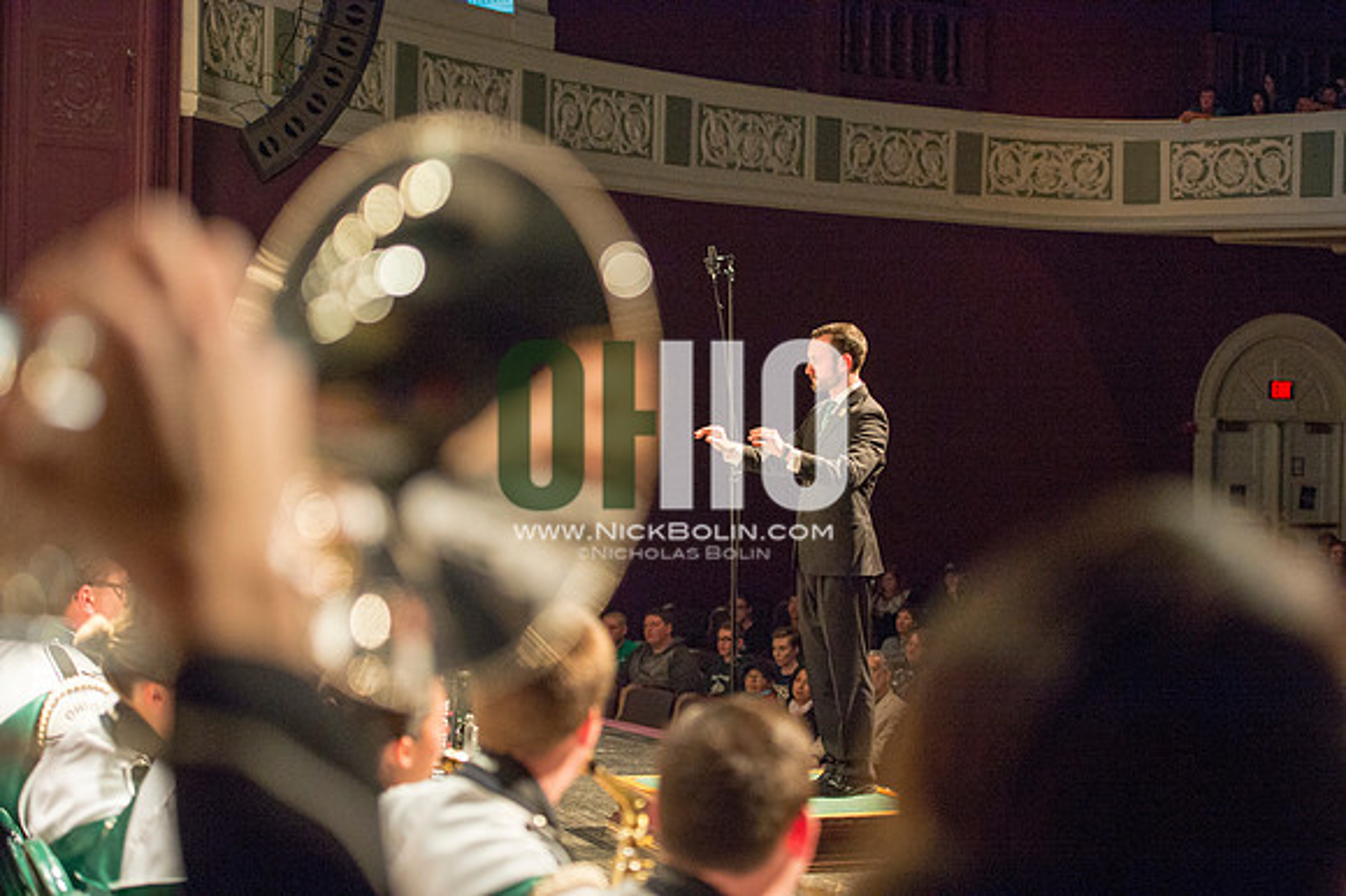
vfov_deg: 19.4
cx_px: 673
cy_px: 448
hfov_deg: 28.9
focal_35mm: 70
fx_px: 2616
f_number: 2.8
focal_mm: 70
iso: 2500
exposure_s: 1/160
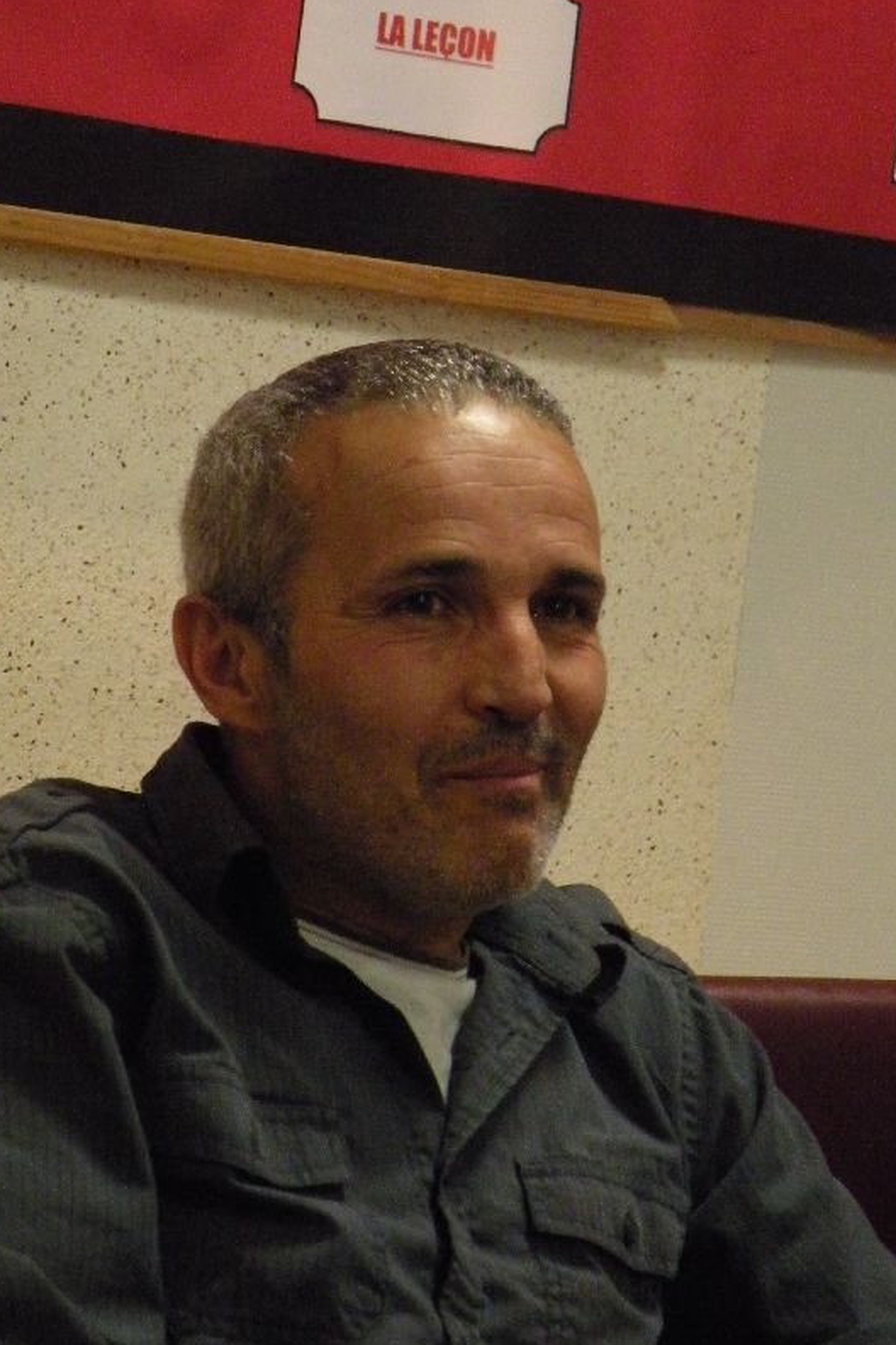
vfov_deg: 16.4
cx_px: 487
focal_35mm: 125
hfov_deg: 11.0
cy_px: 672
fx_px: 4666
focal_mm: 21
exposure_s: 1/60
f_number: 4.5
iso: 800
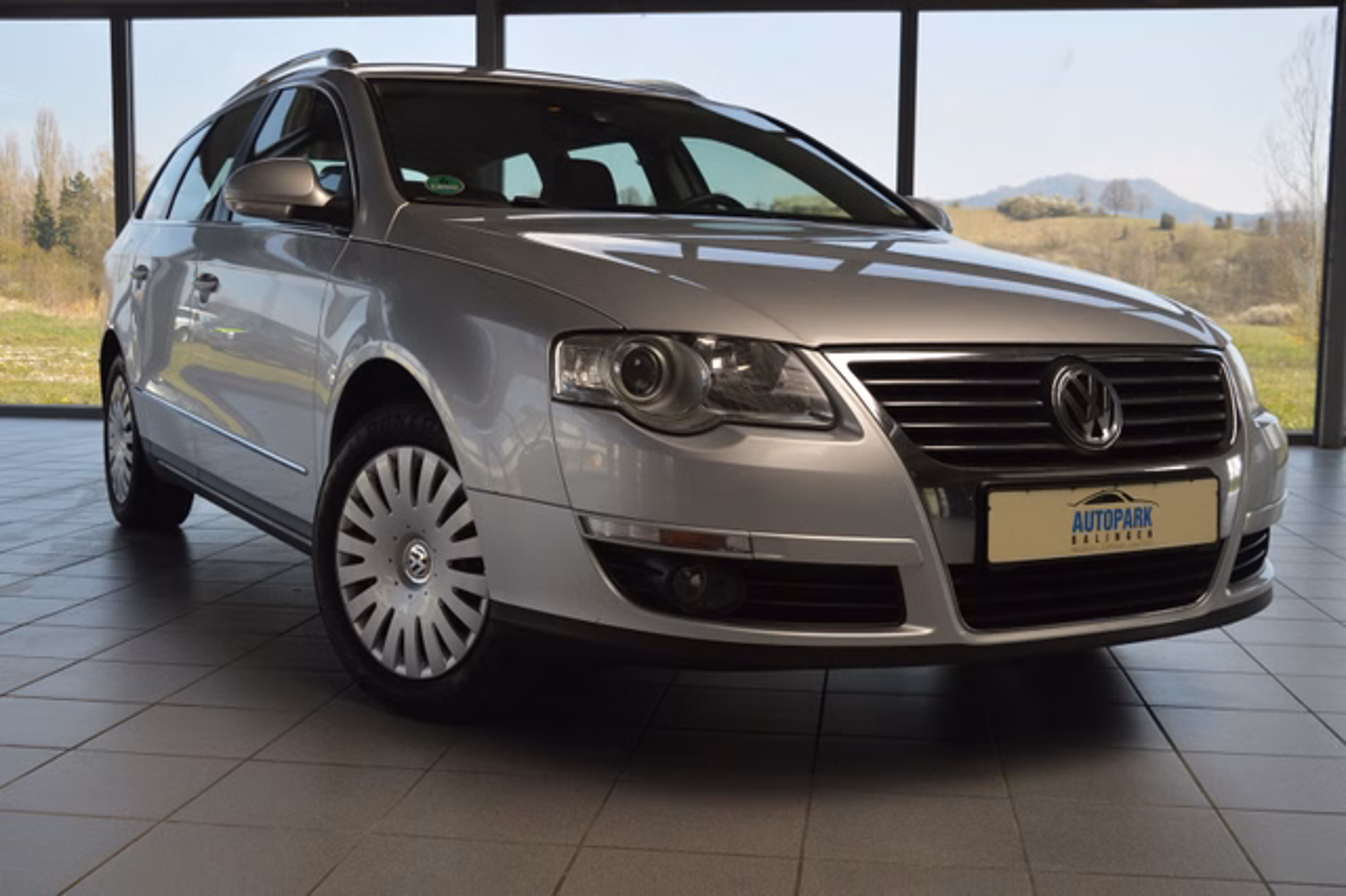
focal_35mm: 39
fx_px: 1457
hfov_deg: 49.6
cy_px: 448
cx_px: 673
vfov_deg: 34.2
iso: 110
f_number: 5.6
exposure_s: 1/125
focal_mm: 26
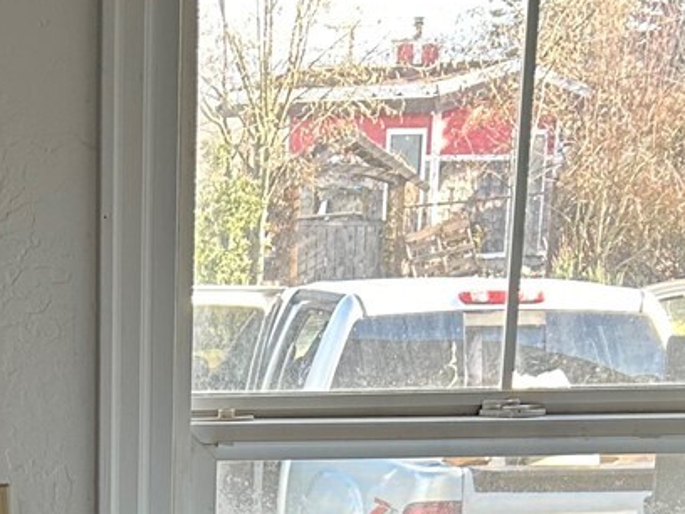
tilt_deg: -19.4
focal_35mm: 102
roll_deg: +0.7
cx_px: 119
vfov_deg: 13.4
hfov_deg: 19.0
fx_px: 2018
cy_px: 850
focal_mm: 5.7
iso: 80
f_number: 1.5
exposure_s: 1/120
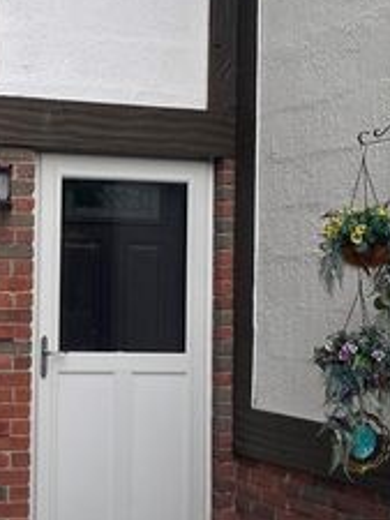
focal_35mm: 77
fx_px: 1156
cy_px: 258
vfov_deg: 25.3
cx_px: -42
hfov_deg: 18.4
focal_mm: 4.25
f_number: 1.8
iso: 32
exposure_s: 1/257
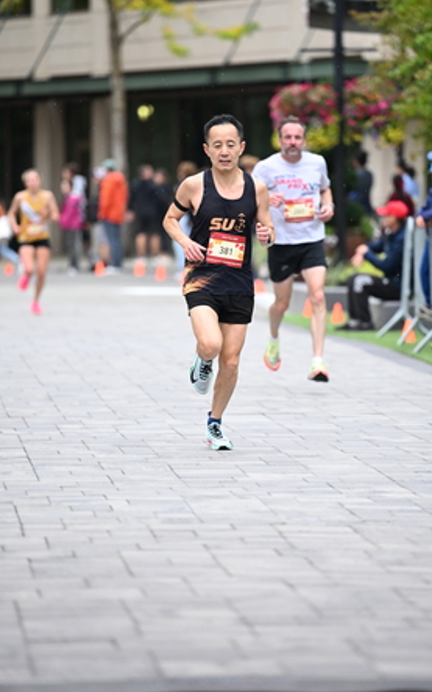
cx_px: 247
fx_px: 4168
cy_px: 329
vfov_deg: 9.5
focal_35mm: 221
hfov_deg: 5.9
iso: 1250
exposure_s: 1/1250
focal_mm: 175
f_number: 2.8
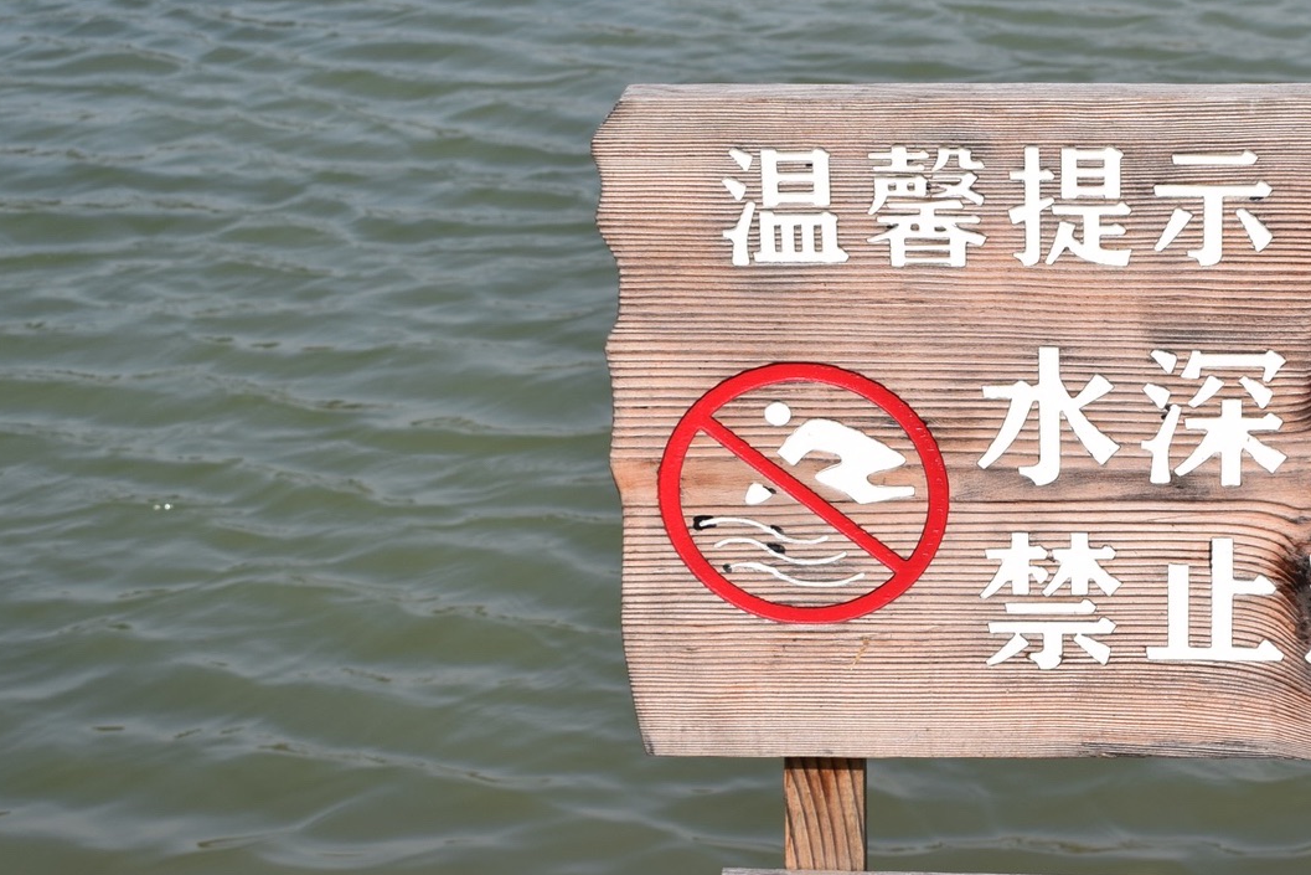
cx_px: 1167
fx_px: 3203
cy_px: 453
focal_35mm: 88
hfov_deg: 22.6
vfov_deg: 15.5
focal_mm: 31
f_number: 9
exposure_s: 1/250
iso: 100
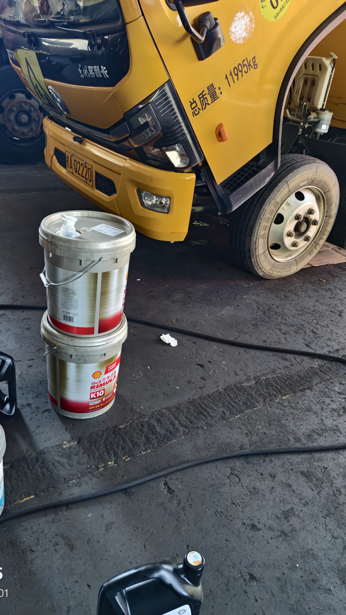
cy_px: 299
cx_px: 146
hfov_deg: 44.2
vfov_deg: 71.9
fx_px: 424
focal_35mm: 26
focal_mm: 5.56
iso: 446
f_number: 1.88
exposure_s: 1/100
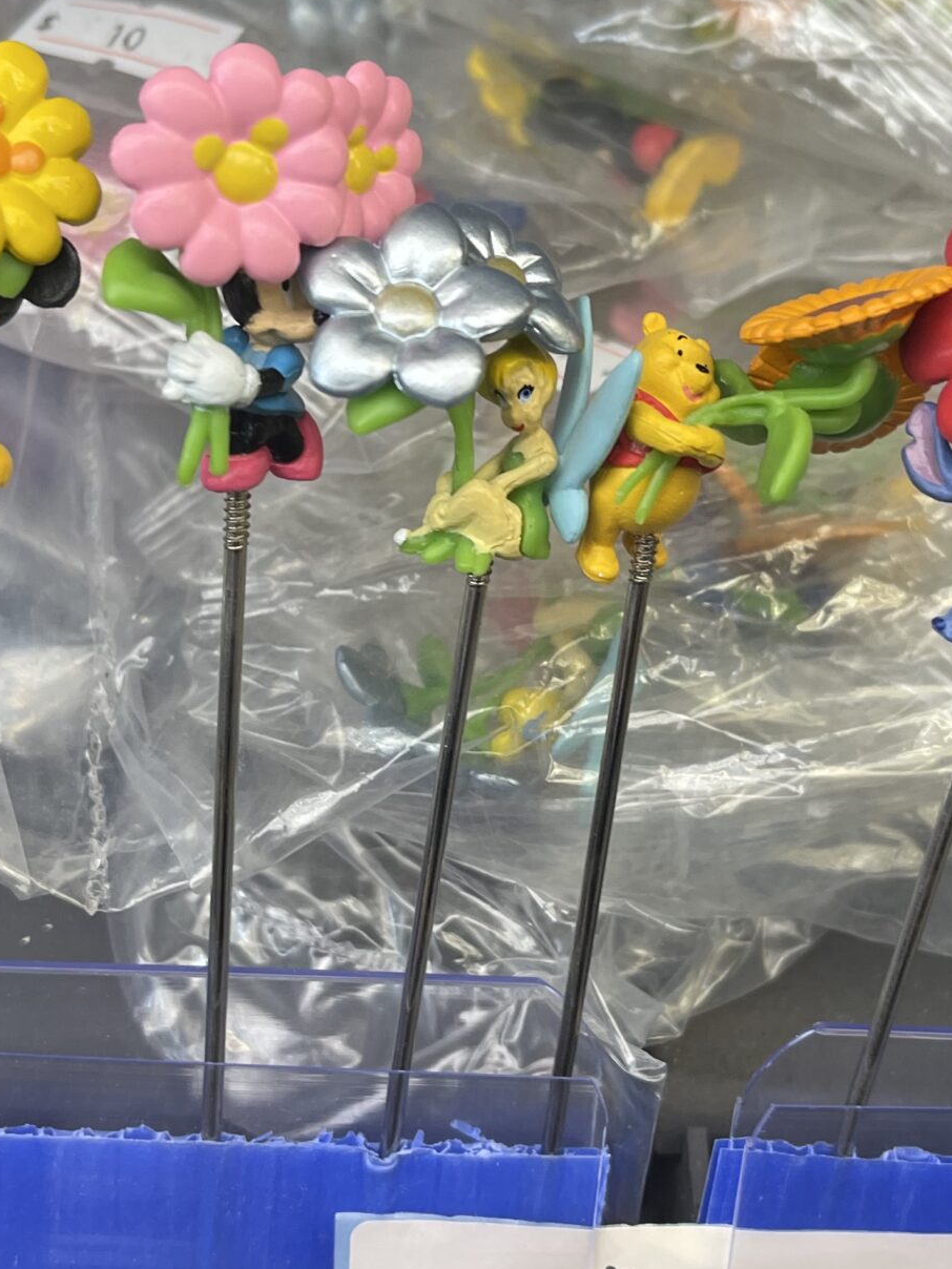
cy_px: 610
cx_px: 511
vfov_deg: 36.2
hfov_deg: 27.5
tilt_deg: -38.3
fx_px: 1943
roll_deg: -6.2
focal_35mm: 53
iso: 64
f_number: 1.6
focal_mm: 5.1
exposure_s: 1/100
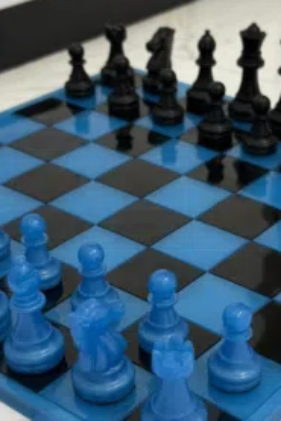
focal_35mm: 72
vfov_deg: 28.0
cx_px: 178
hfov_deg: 18.9
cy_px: 263
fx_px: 842
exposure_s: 1/100
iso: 200
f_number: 1.78
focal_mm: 6.76
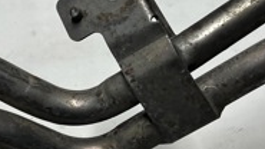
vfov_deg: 12.3
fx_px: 689
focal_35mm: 98
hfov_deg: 21.8
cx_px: 122
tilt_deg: -58.3
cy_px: 32
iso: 50
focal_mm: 5.7
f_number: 1.5
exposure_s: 1/100
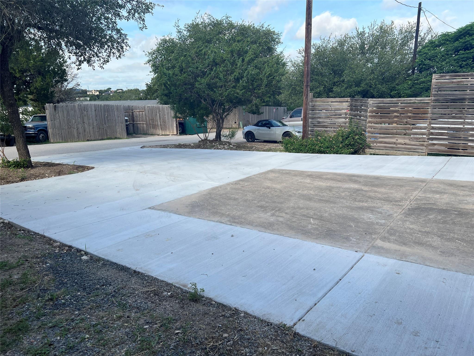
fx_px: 356
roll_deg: +2.1
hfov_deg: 67.3
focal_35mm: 26
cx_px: 237
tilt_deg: -13.6
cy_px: 178
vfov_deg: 53.1
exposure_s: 1/1901
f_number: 1.5
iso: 50
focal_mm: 5.7
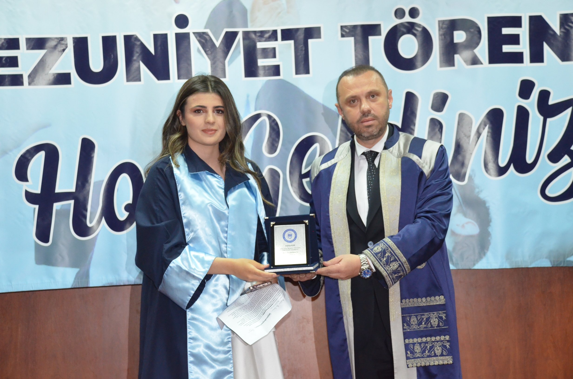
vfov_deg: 17.4
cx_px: 286
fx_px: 1239
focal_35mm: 78
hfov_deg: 26.0
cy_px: 190
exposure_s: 1/60
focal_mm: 52
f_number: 5
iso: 2500
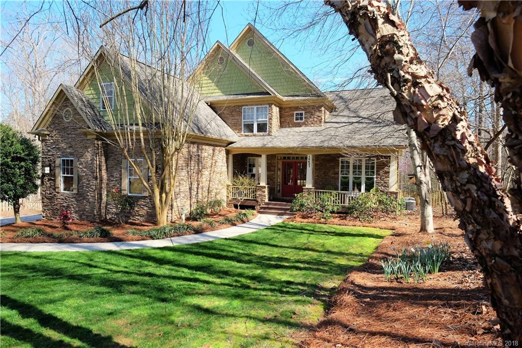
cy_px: 174
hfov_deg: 81.2
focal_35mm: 21
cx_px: 261
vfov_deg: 59.5
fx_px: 304
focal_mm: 14
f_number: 5.6
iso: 400
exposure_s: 1/420
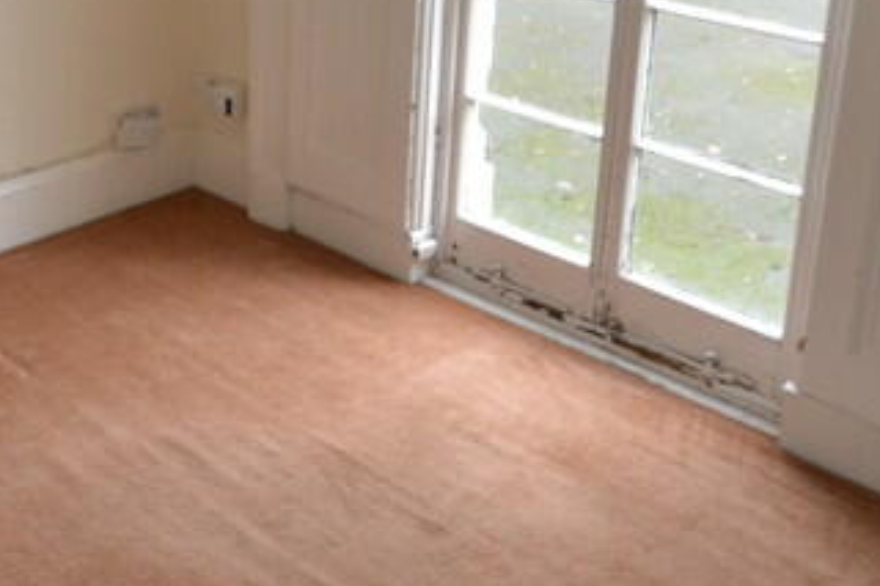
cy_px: -26
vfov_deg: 26.3
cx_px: 236
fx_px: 1173
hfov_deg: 40.2
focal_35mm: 48
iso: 400
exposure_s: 1/125
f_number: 4
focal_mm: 10
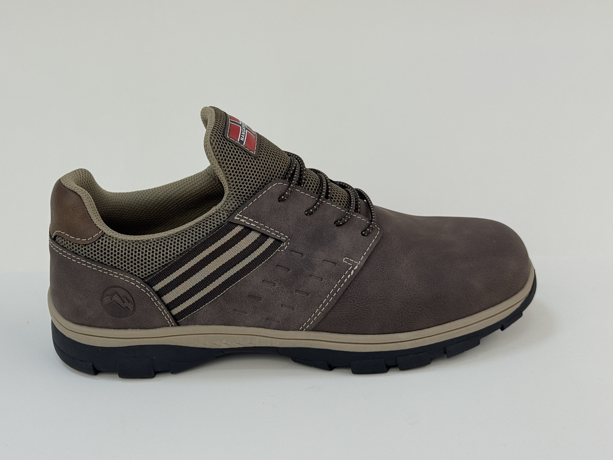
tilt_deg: -23.5
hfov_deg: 33.7
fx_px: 1009
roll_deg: +2.1
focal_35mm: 57
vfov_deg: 25.7
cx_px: 251
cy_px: 240
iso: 50
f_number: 1.78
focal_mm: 6.76
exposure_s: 1/121
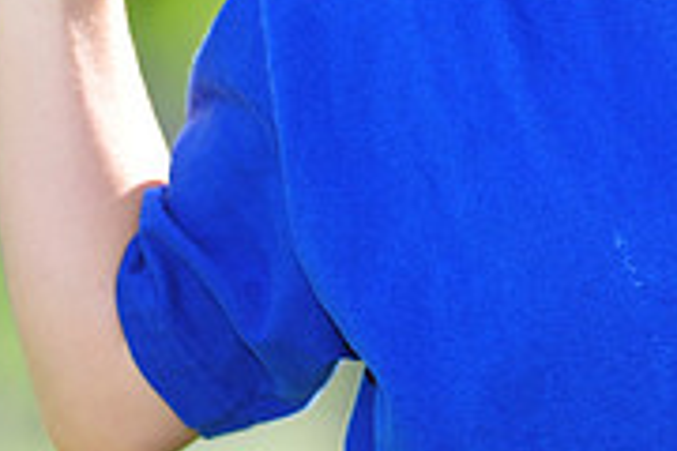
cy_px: -233
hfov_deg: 3.2
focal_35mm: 644
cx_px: 703
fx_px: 12110
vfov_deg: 2.1
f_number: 4.5
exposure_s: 1/250
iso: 200
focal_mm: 200
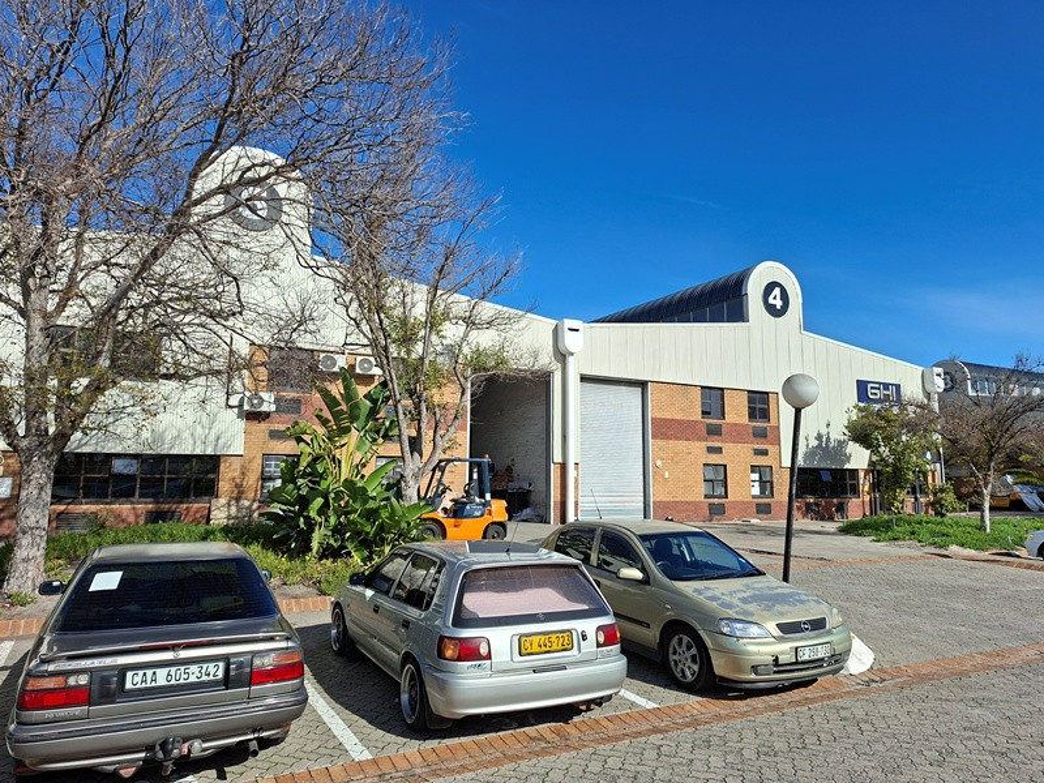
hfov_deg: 73.9
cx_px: 522
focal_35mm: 23
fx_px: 694
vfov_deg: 58.9
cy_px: 392
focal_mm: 5.54
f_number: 1.8
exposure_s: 1/2463
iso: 50
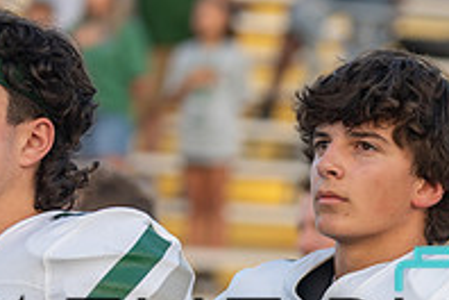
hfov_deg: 6.8
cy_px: 347
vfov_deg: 4.6
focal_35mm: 301
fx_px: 3754
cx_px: 447
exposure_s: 1/320
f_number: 2.8
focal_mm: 103
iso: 200
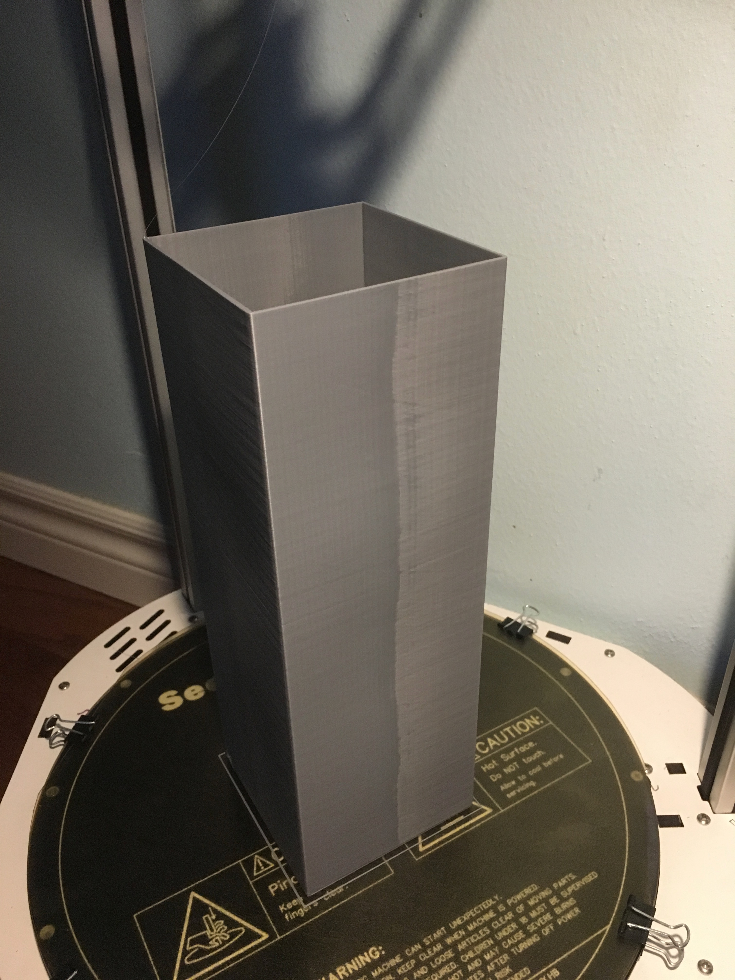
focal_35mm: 29
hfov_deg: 48.2
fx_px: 821
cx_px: 368
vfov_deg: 61.7
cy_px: 490
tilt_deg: -31.5
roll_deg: +2.2
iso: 200
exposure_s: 1/30
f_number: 2.2
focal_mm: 4.15
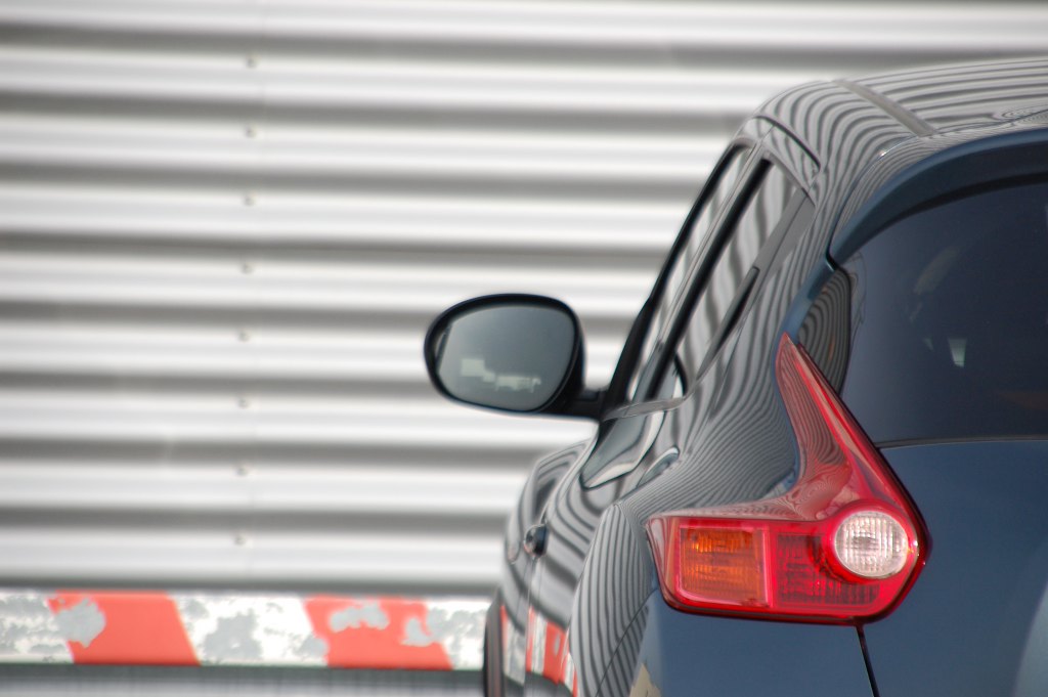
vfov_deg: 4.6
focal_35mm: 300
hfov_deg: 6.9
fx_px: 8726
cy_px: 348
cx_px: 524
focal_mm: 200
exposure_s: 1/640
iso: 400
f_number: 6.3
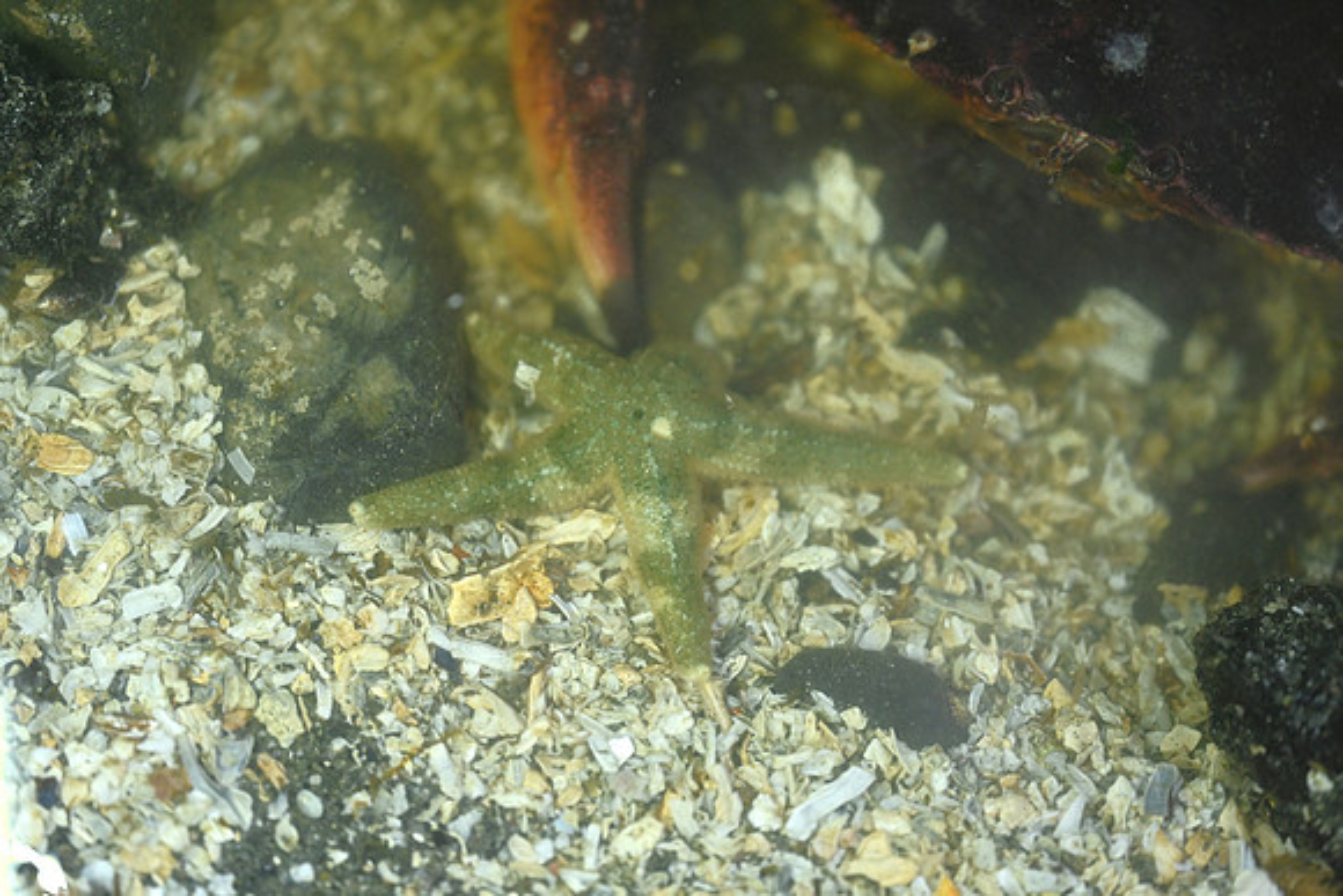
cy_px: 448
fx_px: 3918
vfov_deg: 13.0
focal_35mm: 105
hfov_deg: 19.5
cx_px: 672
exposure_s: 1/125
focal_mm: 105
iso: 1250
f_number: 3.2
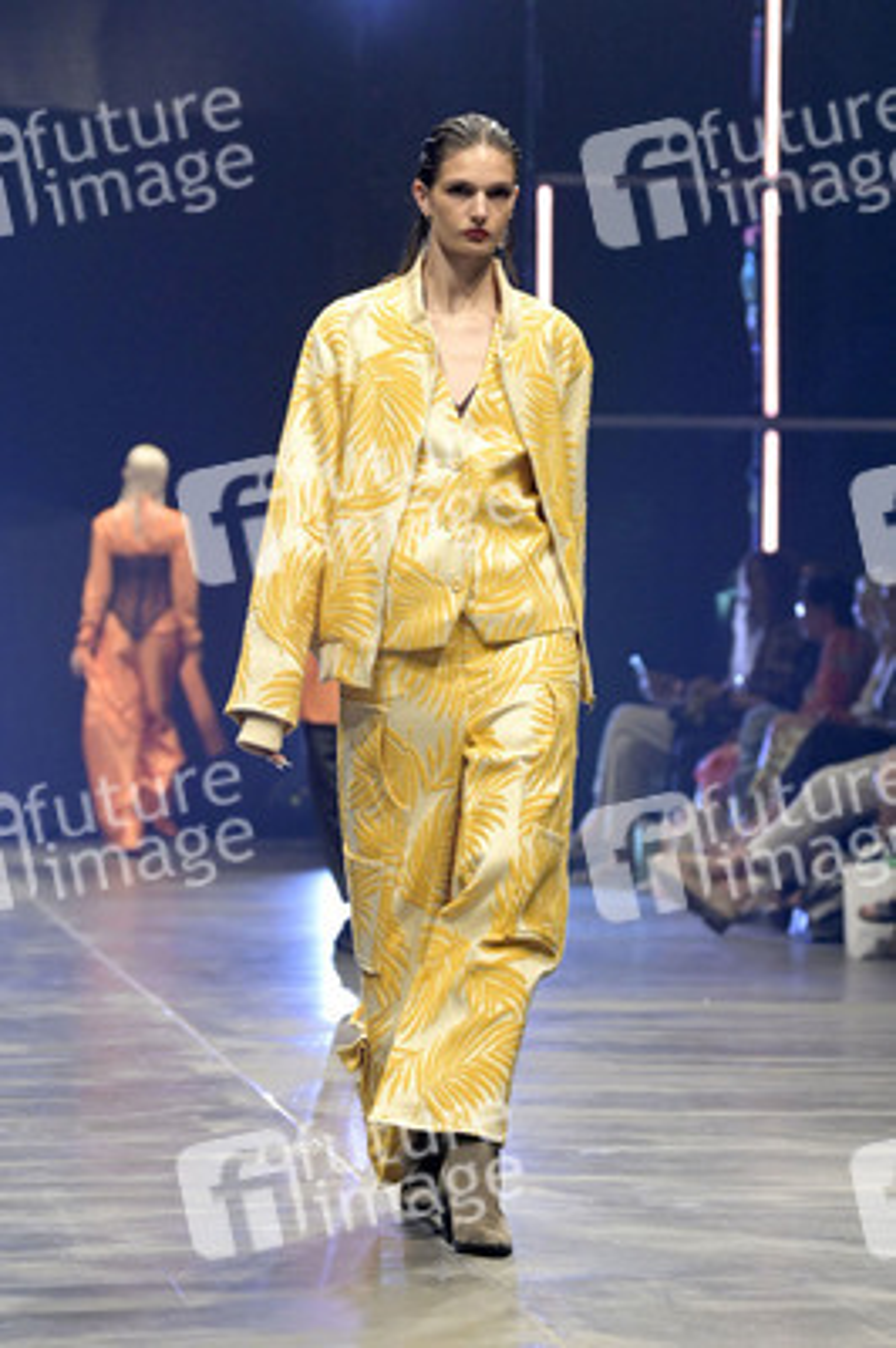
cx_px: 448
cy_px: 674
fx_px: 5048
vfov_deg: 15.2
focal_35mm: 135
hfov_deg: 10.1
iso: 8000
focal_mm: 135
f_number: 5.6
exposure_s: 1/500
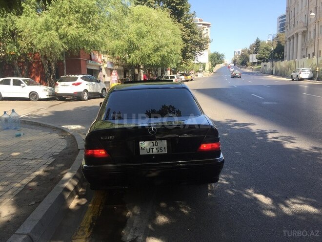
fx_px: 270
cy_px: 121
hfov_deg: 61.7
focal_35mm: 29
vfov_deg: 48.2
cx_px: 161
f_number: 2.2
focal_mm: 4.15
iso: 32
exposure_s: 1/706
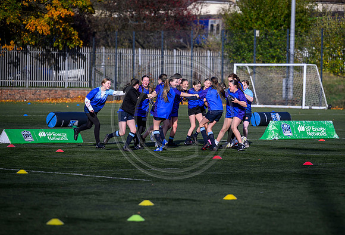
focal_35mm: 190
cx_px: 206
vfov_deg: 7.3
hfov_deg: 10.8
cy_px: 138
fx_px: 1830
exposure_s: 1/4000
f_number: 3.5
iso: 500
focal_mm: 160
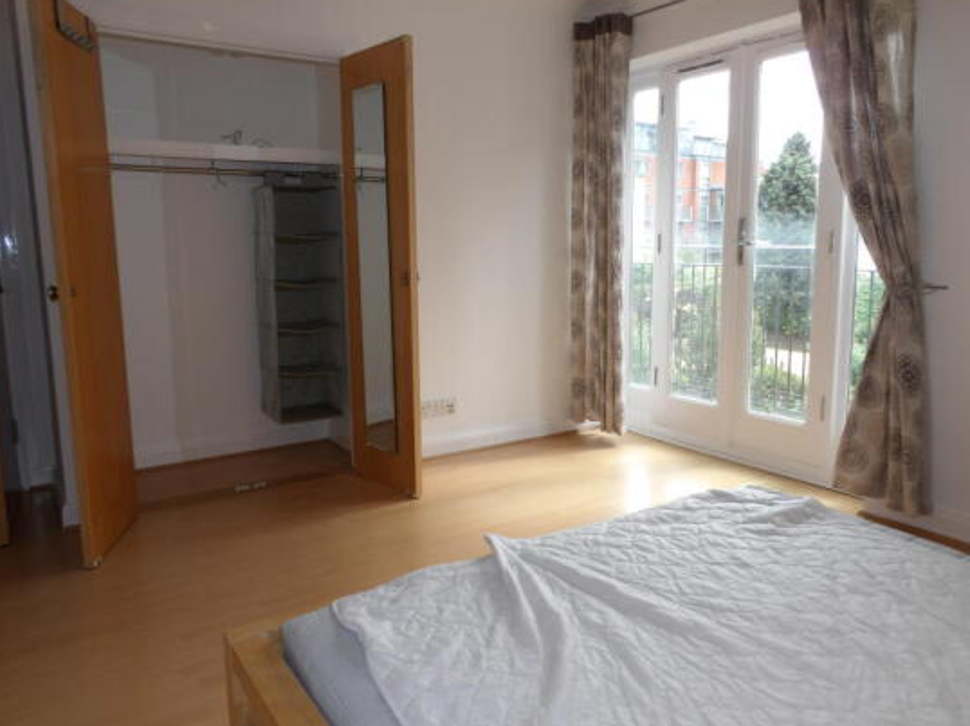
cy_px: 340
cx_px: 486
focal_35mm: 26
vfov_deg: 53.0
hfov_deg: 67.3
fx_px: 728
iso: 100
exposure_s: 1/58
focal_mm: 4.3
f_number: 4.1
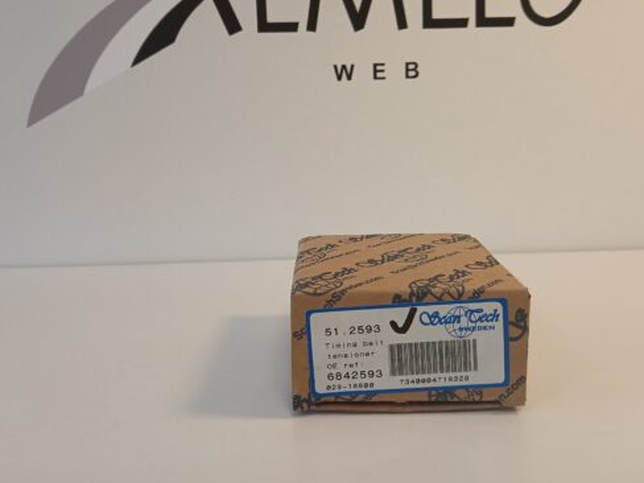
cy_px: 193
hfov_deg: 56.8
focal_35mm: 32
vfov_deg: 43.9
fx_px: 595
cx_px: 331
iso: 50
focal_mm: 3.98
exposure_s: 1/50
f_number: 1.8
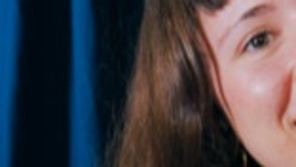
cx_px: 222
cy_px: 418
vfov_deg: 4.6
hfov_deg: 8.3
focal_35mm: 259
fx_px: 2034
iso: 500
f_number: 4
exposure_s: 1/50
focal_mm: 35
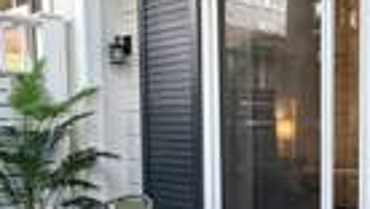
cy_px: 167
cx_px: 354
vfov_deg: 22.4
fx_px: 521
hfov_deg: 36.0
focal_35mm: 53
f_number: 2.2
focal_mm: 2.22
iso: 250
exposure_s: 1/121
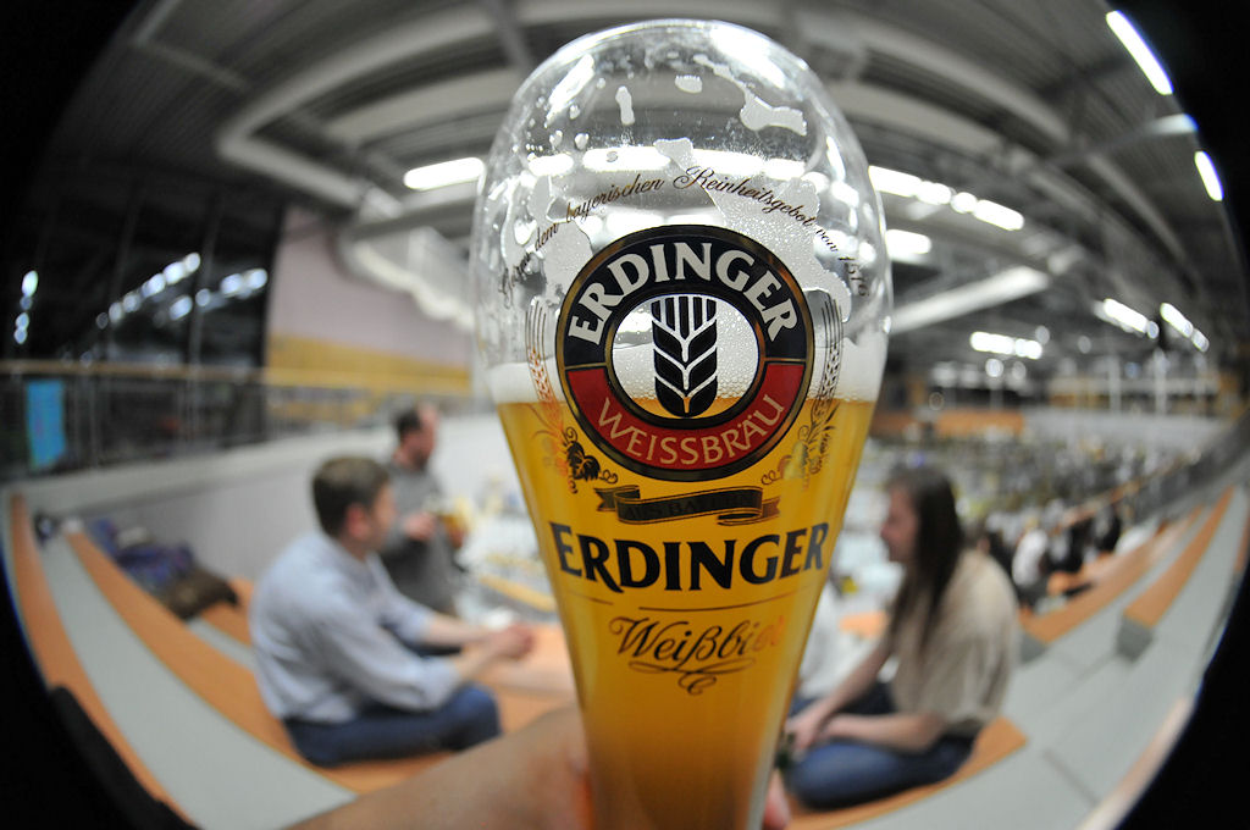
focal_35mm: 12
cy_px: 415
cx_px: 625
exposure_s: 1/30
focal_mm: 8
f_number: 3.5
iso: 800
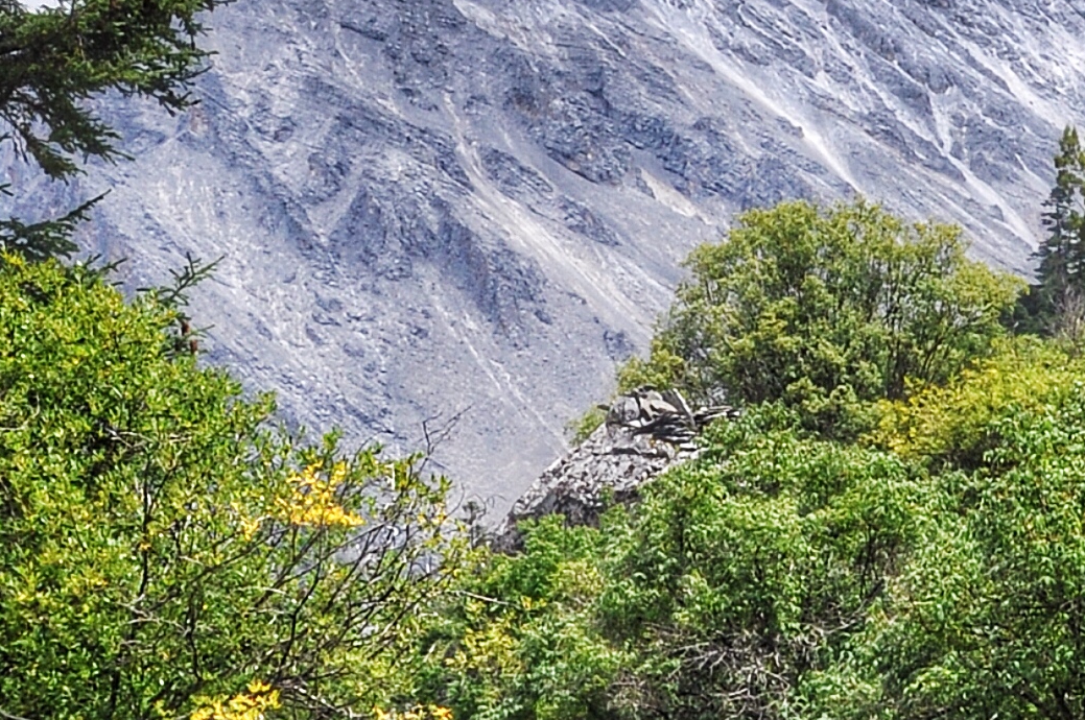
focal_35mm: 260
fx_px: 7826
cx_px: 1115
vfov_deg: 5.3
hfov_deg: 7.9
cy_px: 123
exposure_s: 1/80
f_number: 11
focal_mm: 42
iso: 200
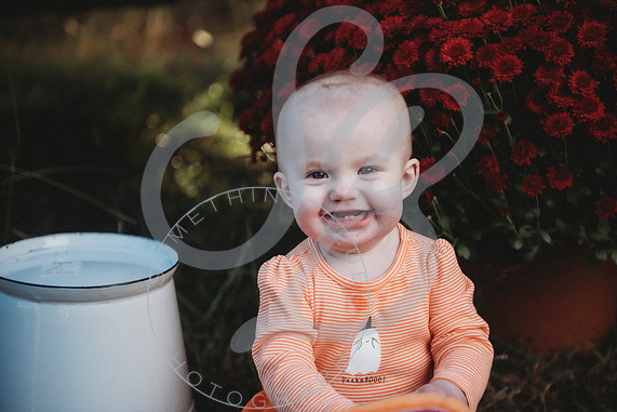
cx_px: 312
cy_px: 207
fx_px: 1149
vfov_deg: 20.3
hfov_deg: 30.1
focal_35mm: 67
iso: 100
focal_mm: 66
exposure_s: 1/250
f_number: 2.8
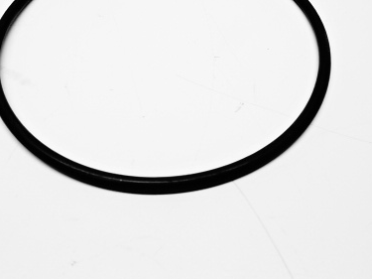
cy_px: 55
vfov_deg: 34.0
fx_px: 440
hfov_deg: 45.7
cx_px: 162
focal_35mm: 41
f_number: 3.5
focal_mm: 4.1
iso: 80
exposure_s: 1/50
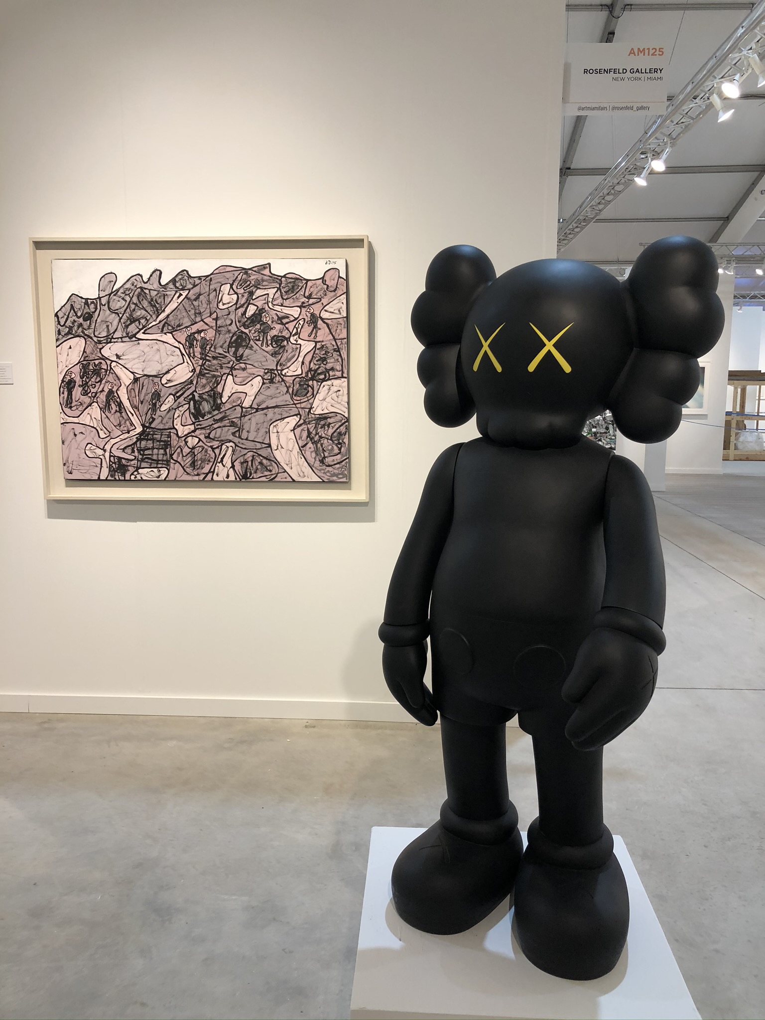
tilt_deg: -8.8
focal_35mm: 28
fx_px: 825
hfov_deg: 49.7
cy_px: 510
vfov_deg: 63.4
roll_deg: -1.2
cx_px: 382
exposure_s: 1/30
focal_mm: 4
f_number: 1.8
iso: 25
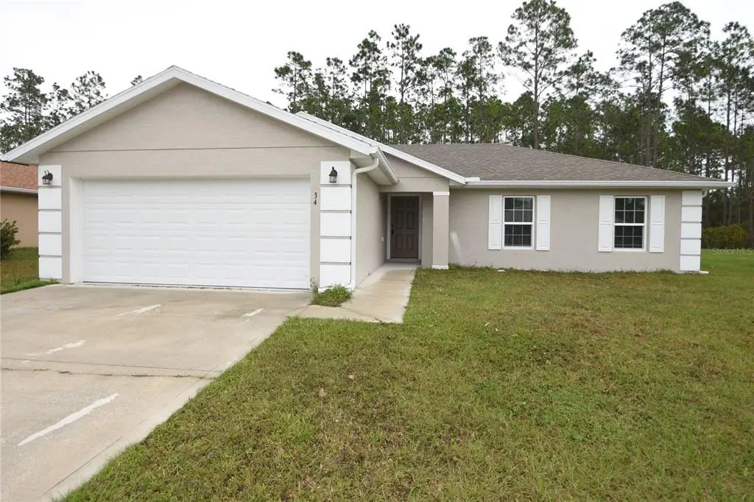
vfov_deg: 67.3
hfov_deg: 90.0
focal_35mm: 18
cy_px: 251
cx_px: 377
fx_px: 377
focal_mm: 12
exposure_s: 1/80
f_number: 4.5
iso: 100
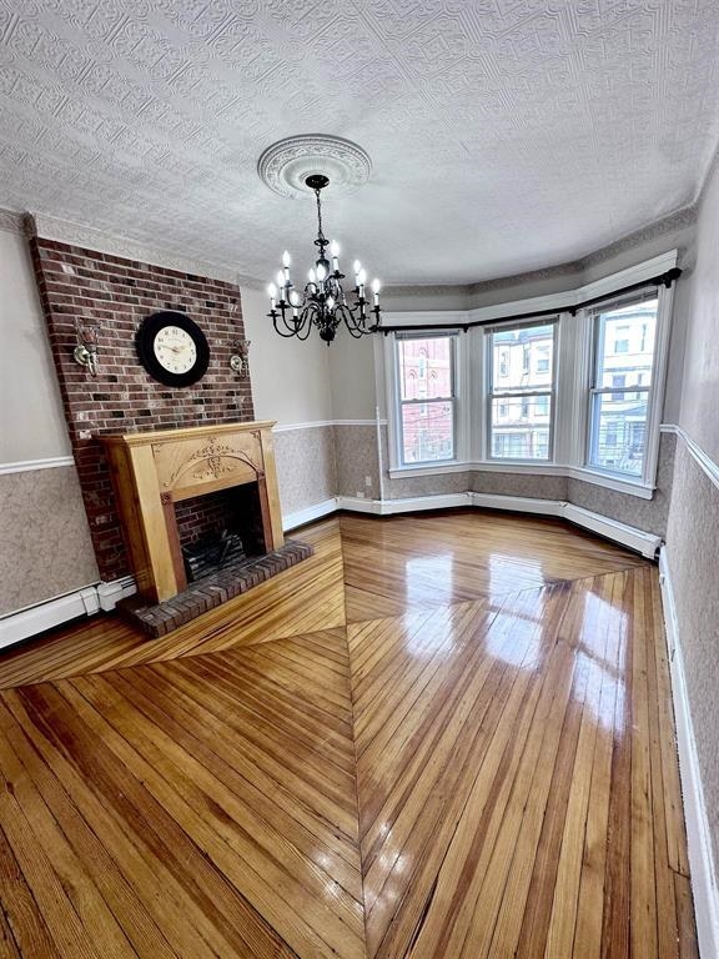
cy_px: 480
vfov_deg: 102.1
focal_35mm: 14
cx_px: 360
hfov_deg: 85.7
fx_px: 388
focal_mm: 2.22
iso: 50
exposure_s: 1/120
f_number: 2.2
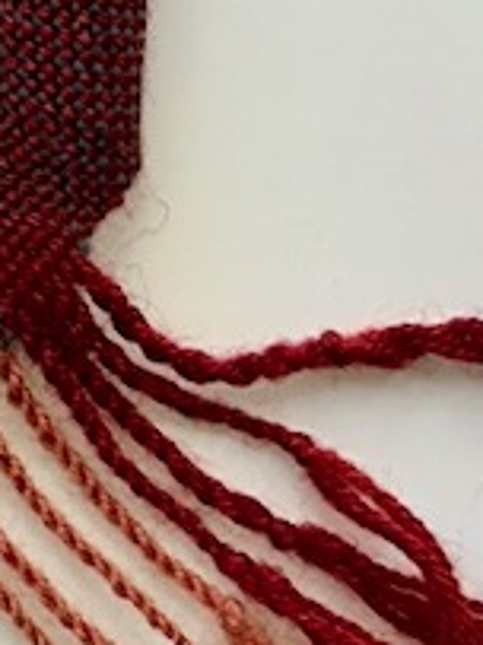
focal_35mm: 175
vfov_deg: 10.9
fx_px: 3259
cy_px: -302
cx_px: -680
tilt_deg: -88.0
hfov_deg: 7.9
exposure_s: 1/411
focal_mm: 5.7
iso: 40
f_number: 1.5
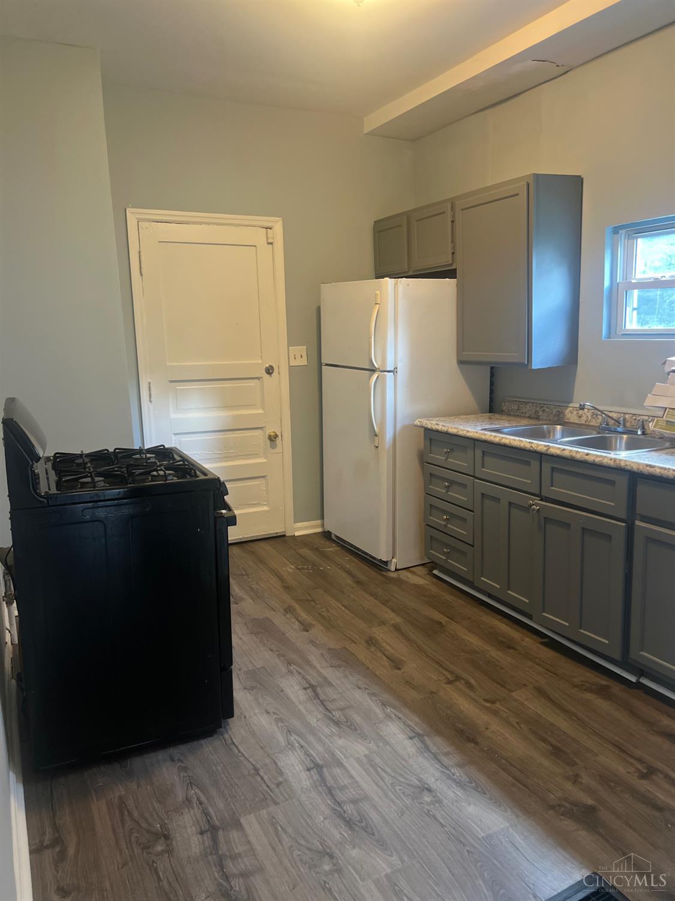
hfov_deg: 53.1
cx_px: 338
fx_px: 676
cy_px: 450
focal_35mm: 26
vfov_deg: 67.3
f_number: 1.5
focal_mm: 5.7
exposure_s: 1/60
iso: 320
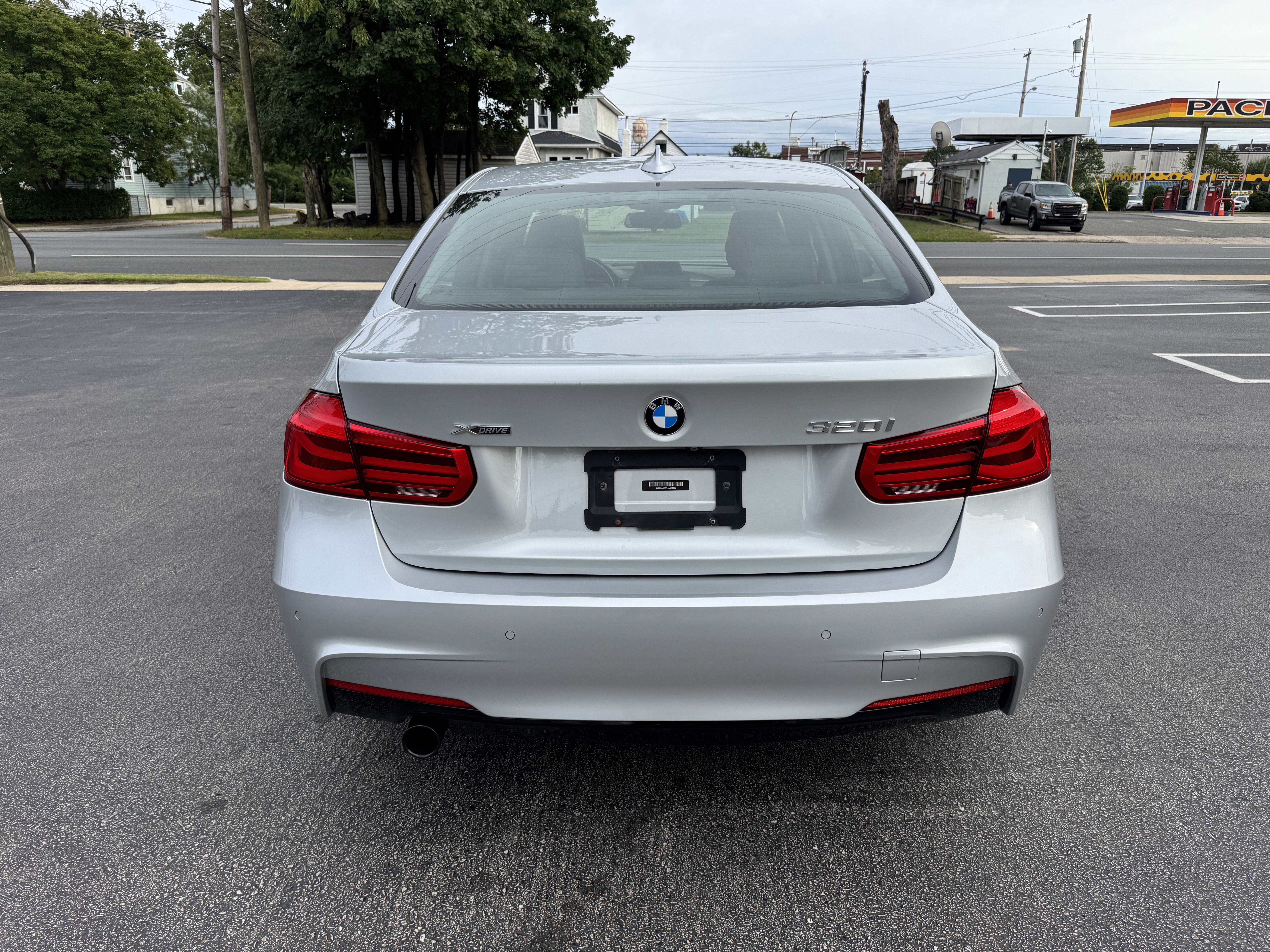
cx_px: 635
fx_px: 881
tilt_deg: -17.2
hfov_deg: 71.6
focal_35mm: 24
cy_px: 476
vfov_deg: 56.8
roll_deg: -0.9
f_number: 1.78
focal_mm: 6.76
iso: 80
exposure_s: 1/1395
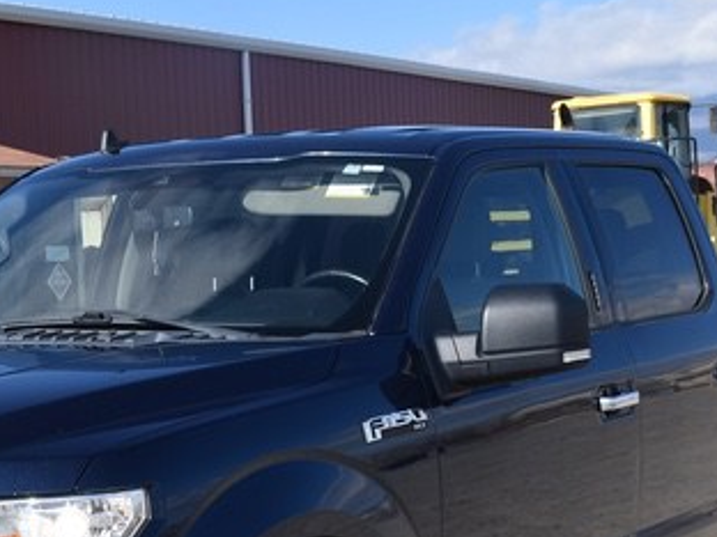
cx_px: 209
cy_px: 503
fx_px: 1864
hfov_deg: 21.6
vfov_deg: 16.2
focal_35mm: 90
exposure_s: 1/200
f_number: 10
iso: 100
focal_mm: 26
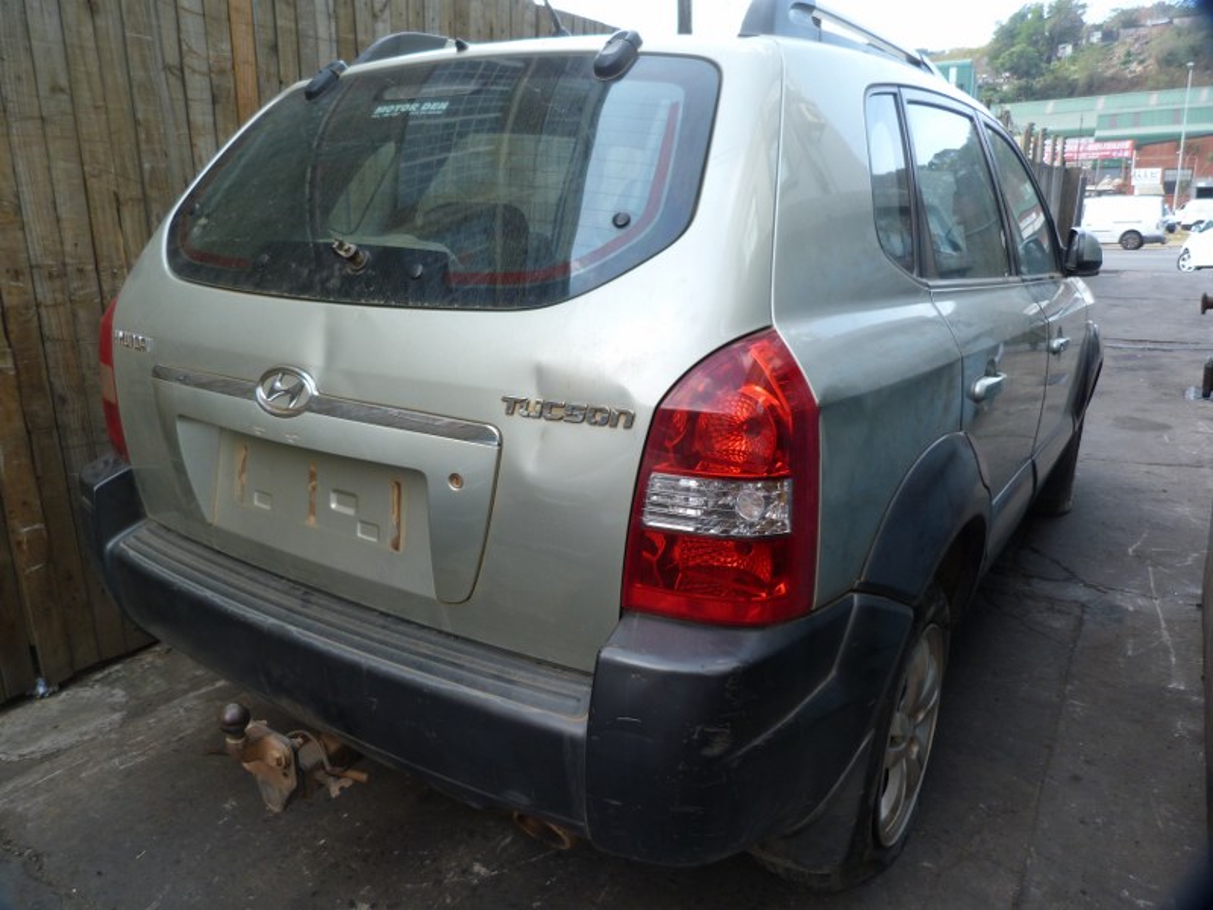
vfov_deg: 54.9
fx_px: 876
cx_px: 606
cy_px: 455
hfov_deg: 69.4
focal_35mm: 25
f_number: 2.8
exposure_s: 1/100
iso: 80
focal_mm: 4.5
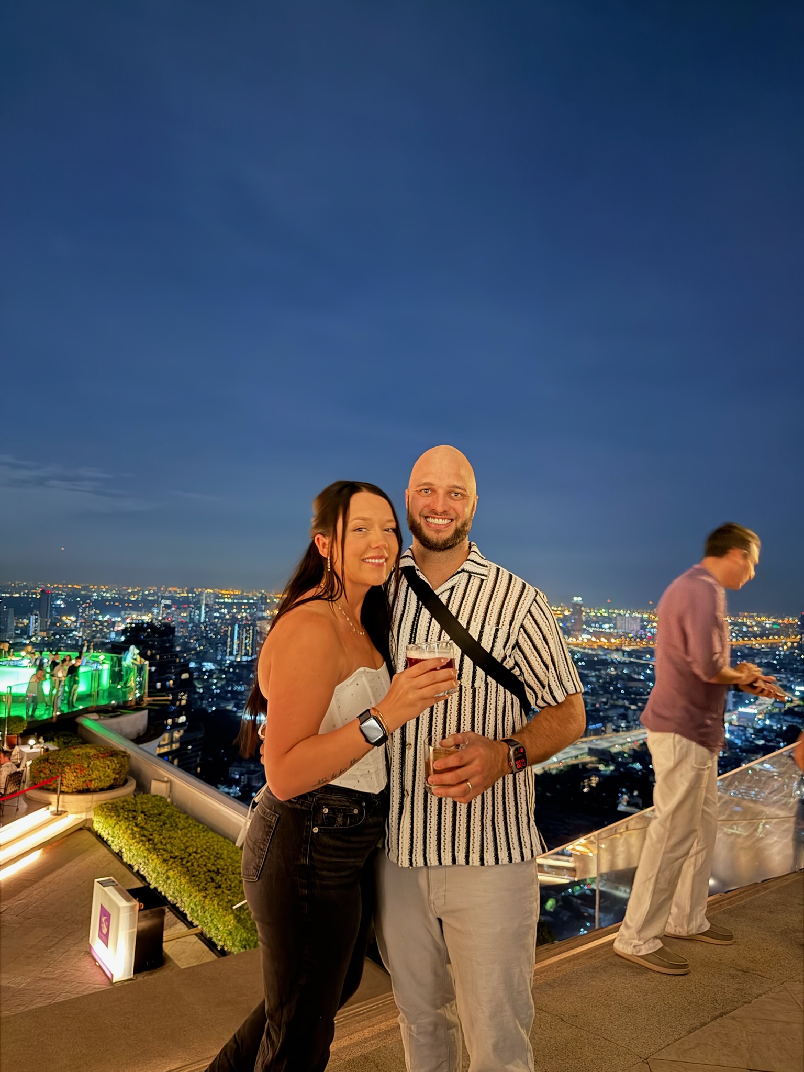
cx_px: 402
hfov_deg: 56.8
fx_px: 743
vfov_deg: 71.6
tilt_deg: +4.2
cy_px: 536
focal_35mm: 24
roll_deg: -1.9
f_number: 1.78
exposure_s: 1/14
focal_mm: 6.76
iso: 2500
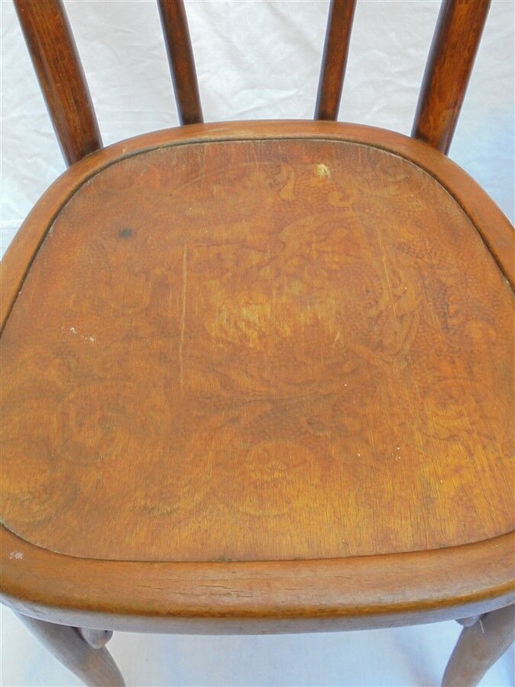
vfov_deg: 54.0
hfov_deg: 41.8
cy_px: 344
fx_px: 674
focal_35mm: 34
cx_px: 258
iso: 320
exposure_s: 1/30
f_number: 4
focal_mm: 6.1
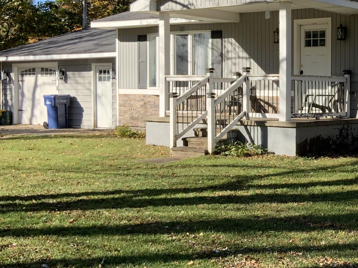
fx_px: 693
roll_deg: +0.4
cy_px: 113
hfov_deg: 26.8
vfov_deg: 21.9
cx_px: 385
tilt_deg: -1.3
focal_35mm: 67
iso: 16
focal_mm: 3
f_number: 1.8
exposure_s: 1/627
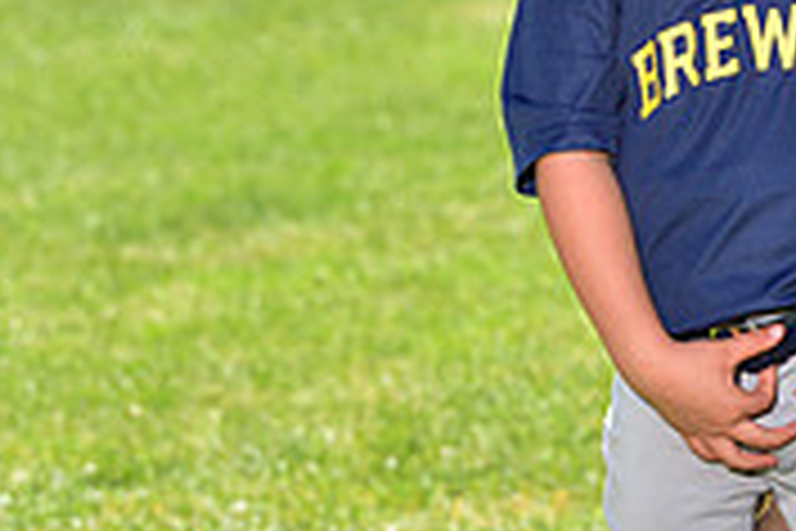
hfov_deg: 7.3
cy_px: -187
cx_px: 1205
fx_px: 6146
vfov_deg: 4.9
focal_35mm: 278
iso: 100
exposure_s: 1/250
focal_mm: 85
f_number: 5
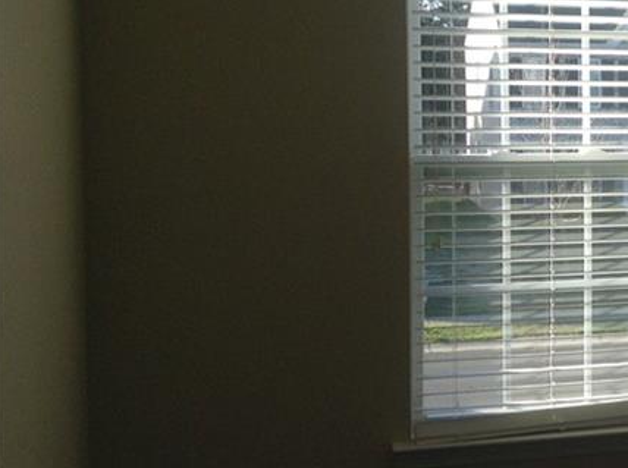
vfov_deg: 18.5
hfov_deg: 22.8
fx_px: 1430
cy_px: 160
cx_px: 745
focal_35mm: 79
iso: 25
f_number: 2.4
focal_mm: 3.3
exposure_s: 1/164
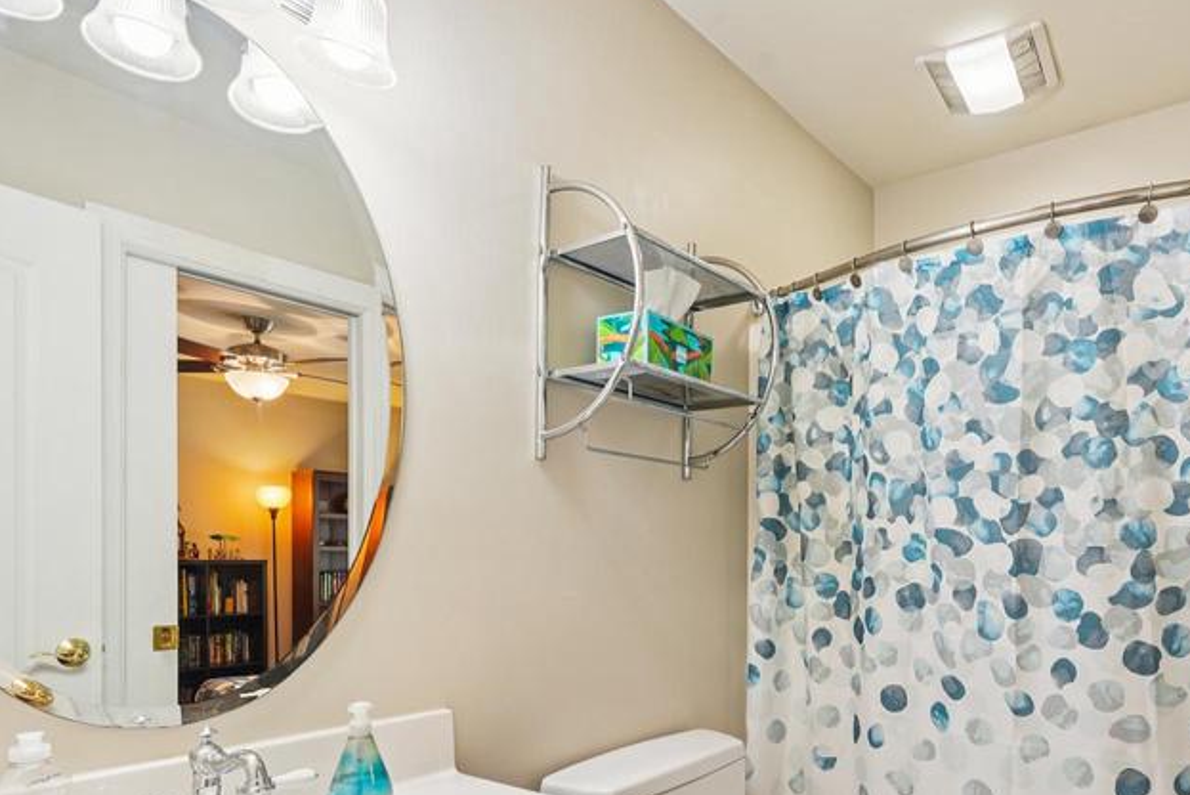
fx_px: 761
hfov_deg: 74.5
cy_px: 570
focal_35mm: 23
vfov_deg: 53.3
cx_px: 760
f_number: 8
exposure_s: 1/25
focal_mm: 14
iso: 500
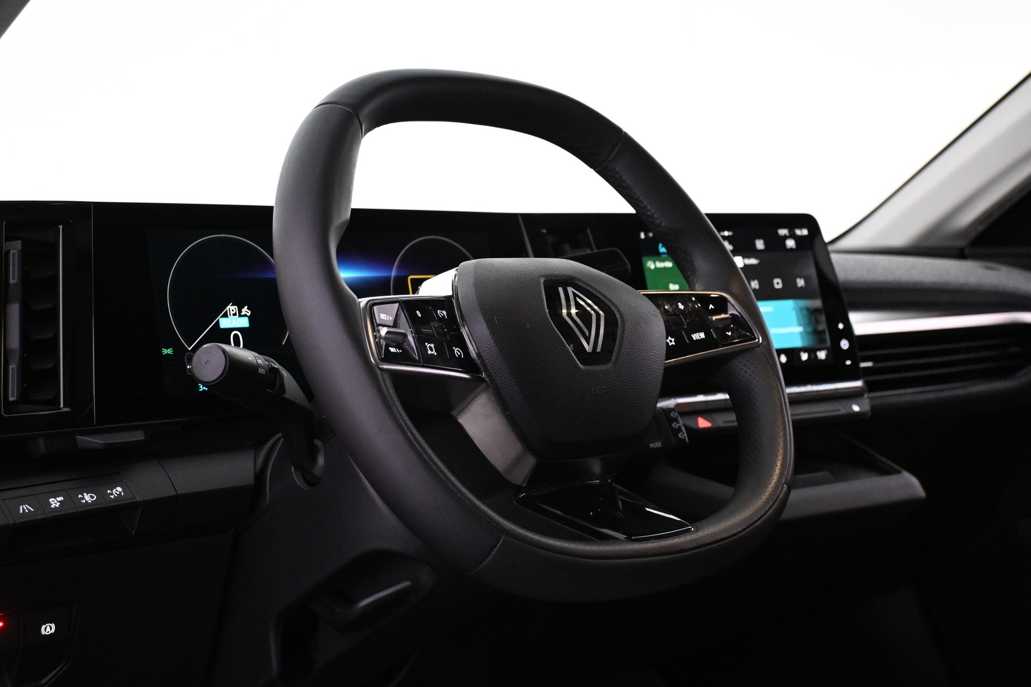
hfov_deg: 43.6
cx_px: 516
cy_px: 344
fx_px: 1289
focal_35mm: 45
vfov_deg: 29.9
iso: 4000
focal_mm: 30
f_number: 4.8
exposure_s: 1/50
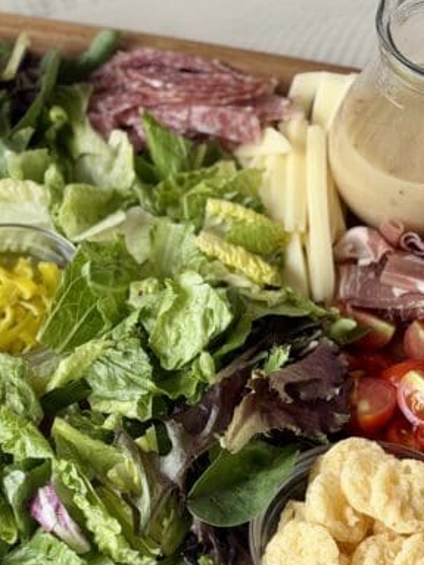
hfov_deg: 24.4
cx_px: 238
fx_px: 980
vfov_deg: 32.2
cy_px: 297
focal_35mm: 60
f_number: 1.78
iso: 100
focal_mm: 6.76
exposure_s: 1/63
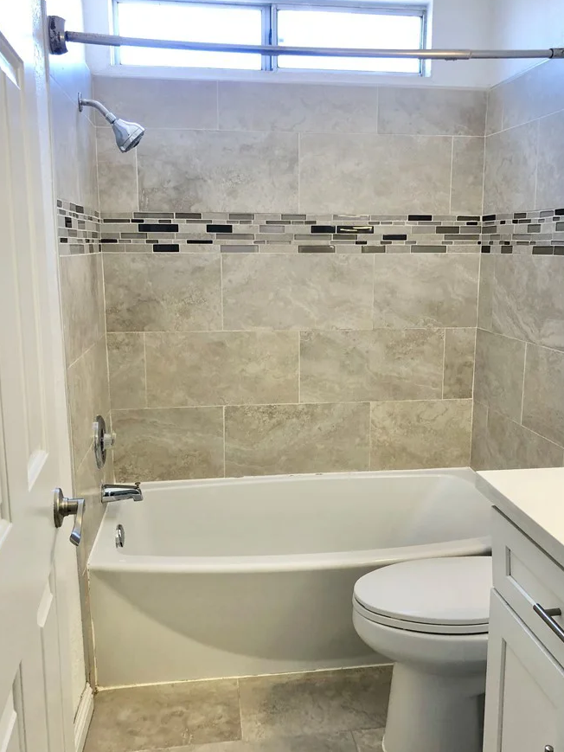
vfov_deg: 55.3
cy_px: 382
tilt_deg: -10.8
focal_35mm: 33
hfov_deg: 42.9
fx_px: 717
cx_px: 313
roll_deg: -0.1
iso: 25
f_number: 1.8
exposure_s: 1/40
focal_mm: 4
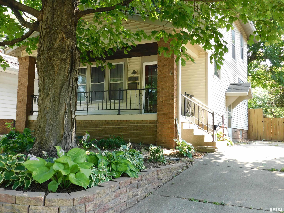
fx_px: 295
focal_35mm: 36
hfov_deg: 51.4
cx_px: 142
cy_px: 106
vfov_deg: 39.7
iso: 125
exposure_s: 1/80
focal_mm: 6.3
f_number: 3.5
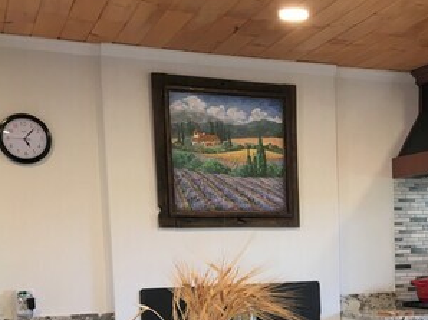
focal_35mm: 65
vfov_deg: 21.7
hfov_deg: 28.7
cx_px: 386
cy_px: 320
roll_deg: +1.6
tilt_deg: -3.8
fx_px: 803
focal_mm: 4.15
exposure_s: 1/30
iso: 64
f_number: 2.2
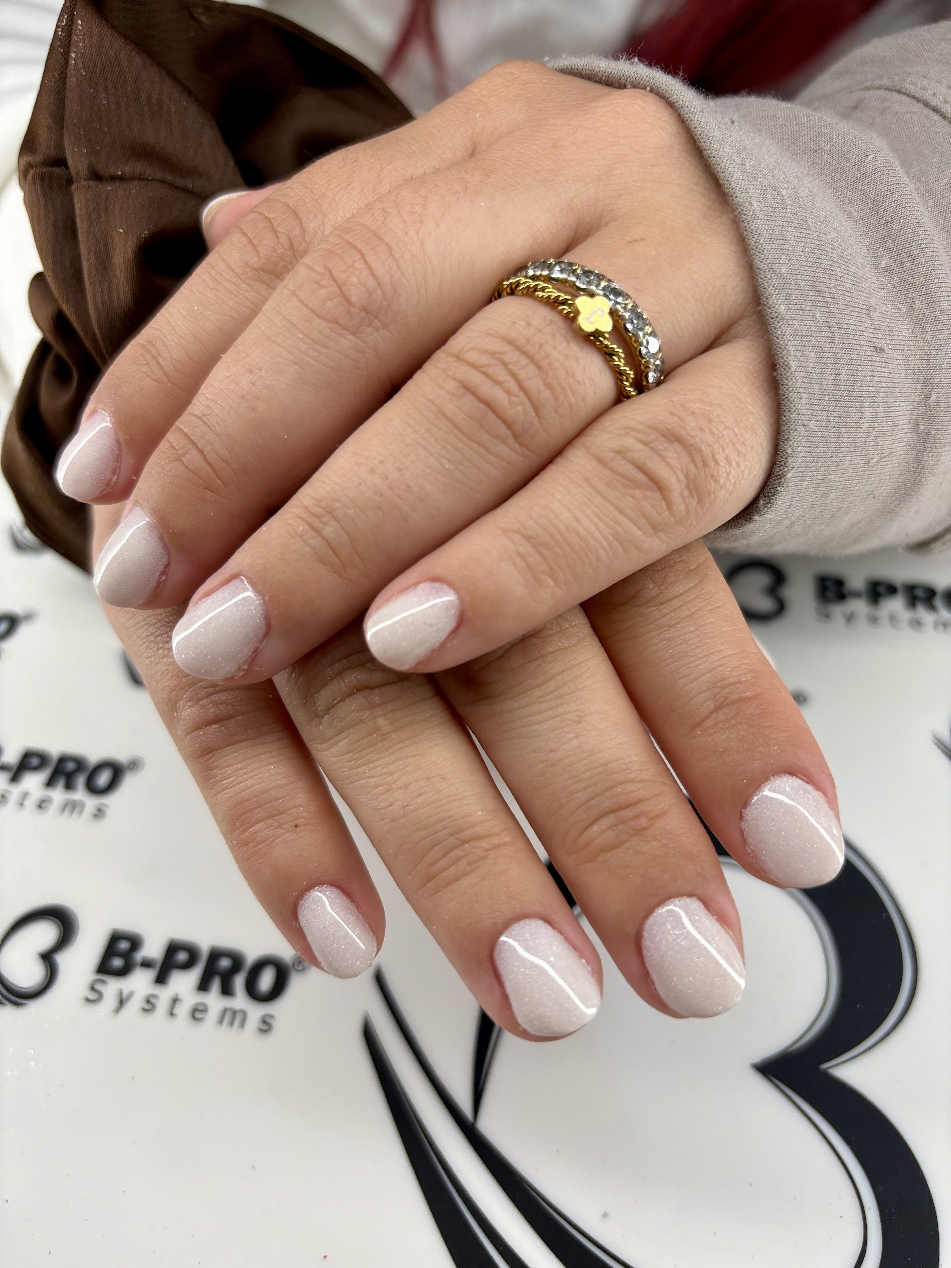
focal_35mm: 26
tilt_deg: -50.1
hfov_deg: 53.1
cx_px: 476
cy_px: 634
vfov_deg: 67.3
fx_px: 952
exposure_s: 1/395
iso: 50
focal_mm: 5.96
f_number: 1.6
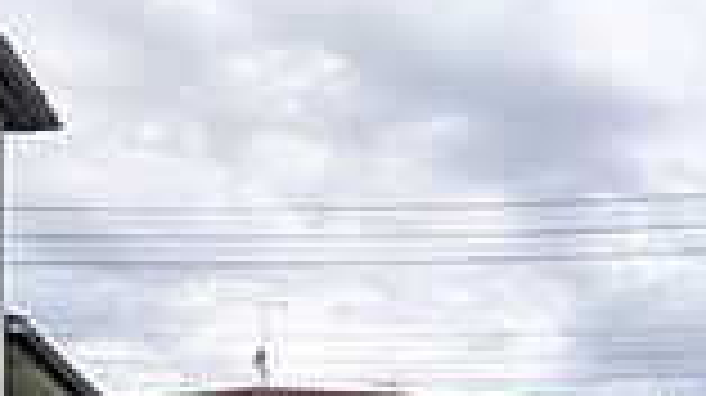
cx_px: 630
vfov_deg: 10.7
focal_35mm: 100
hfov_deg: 20.9
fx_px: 1870
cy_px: 882
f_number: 1.7
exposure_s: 1/1613
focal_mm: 4.53
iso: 29
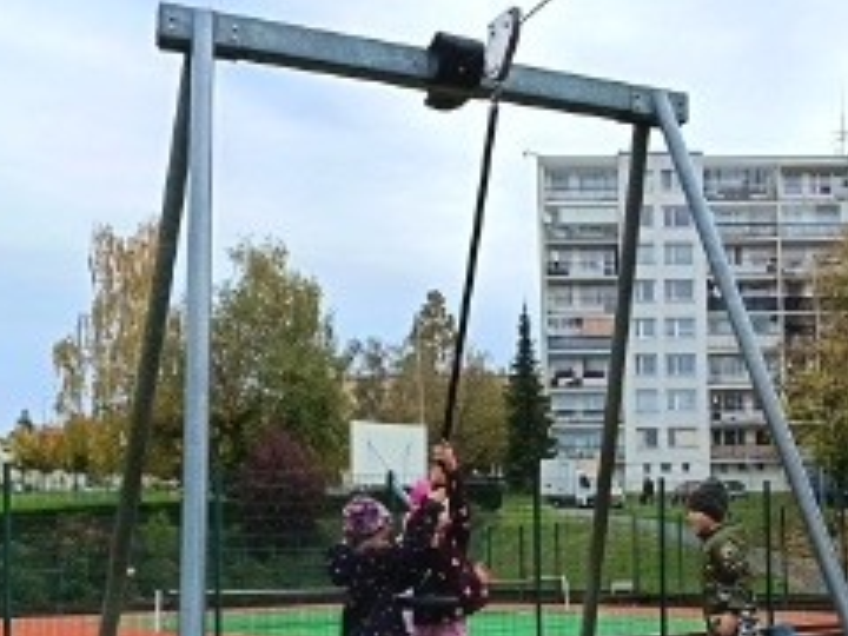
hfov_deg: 34.8
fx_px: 1323
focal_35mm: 54
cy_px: 516
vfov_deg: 26.5
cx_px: 629
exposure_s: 1/600
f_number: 1.75
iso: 167
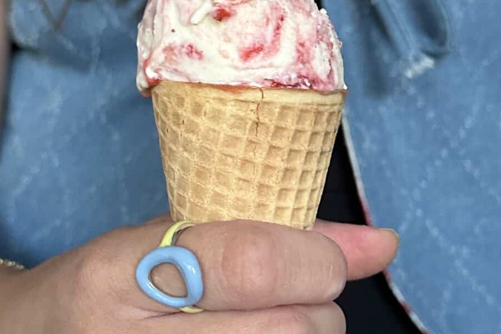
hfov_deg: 55.8
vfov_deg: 38.7
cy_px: 134
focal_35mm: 34
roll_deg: -0.9
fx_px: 473
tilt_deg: -3.0
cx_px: 248
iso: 400
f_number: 1.78
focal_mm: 6.86
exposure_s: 1/60
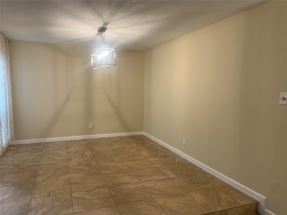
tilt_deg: -6.2
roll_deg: +1.4
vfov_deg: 53.1
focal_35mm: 26
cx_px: 144
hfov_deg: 67.3
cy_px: 108
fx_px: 216
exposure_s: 1/60
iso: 80
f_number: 1.8
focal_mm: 4.25
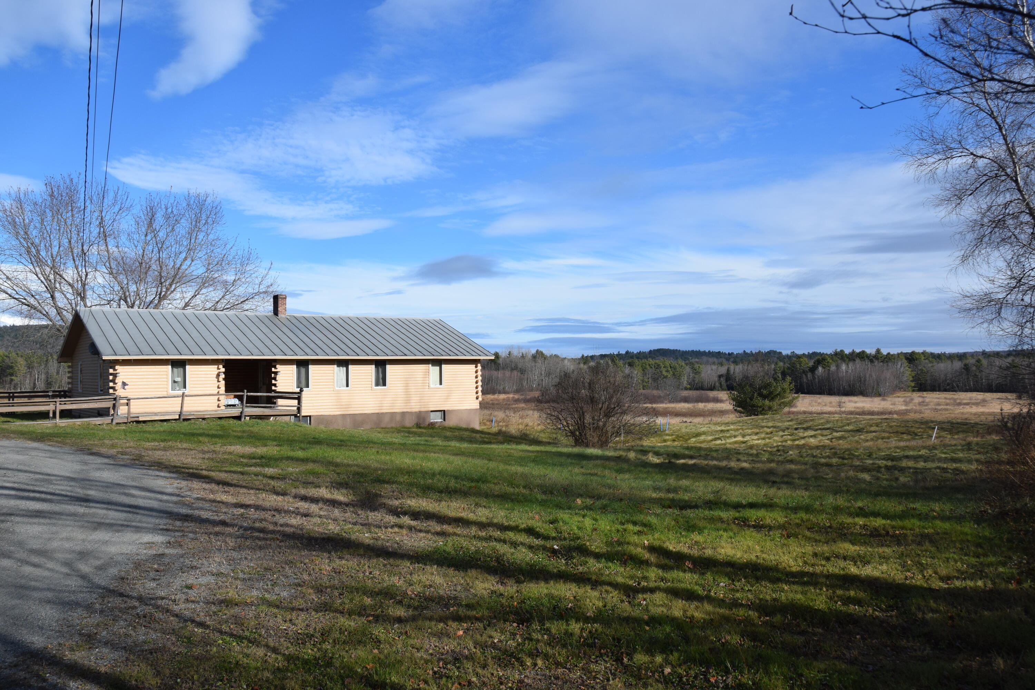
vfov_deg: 43.6
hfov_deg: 61.9
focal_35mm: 30
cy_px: 345
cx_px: 518
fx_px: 862
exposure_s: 1/400
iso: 200
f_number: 10
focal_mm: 20
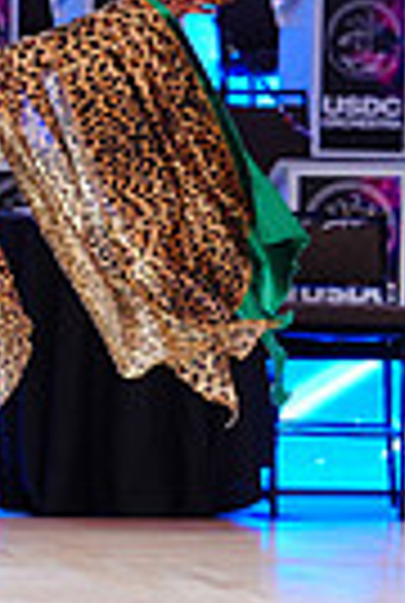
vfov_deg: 9.5
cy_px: 128
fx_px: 3626
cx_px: -878
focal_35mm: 216
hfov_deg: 5.9
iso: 1000
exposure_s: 1/500
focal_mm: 50
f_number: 4
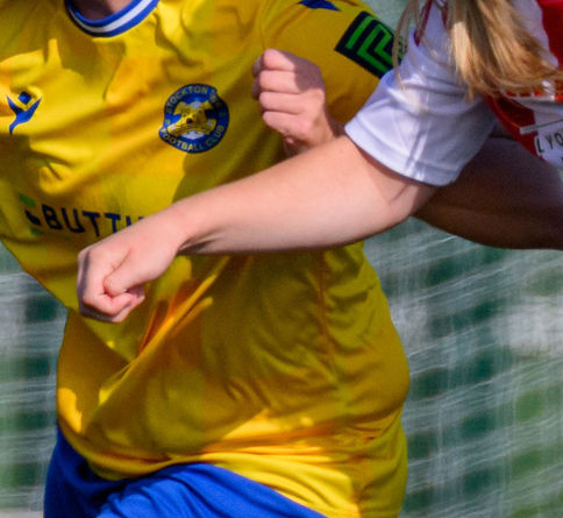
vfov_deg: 0.5
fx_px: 59370
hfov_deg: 0.5
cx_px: 525
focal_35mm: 3359
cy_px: 276
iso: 450
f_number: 5.6
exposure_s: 1/2000
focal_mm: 400
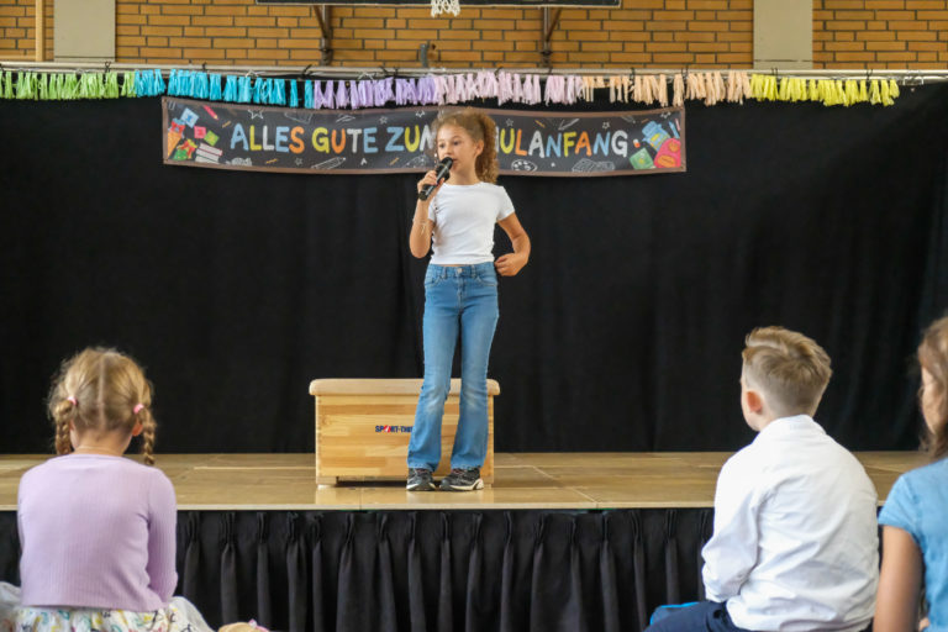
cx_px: 474
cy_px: 316
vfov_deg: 21.2
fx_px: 1685
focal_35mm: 64
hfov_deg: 31.4
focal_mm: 42.5
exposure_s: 1/1700
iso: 12800
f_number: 4
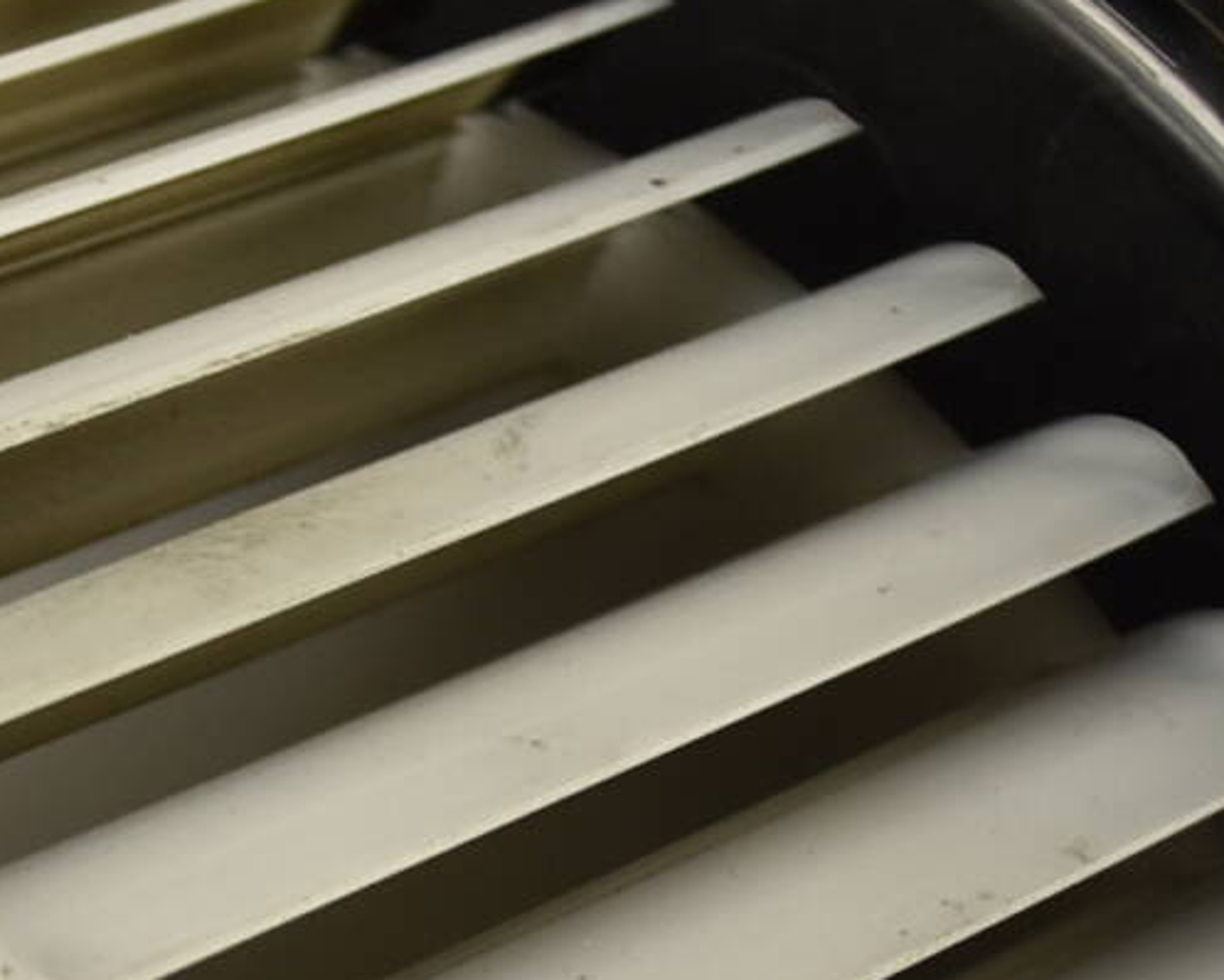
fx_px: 5255
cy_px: 1444
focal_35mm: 145
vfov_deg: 10.3
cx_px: 266
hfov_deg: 13.2
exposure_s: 1/250
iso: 250
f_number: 5
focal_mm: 20
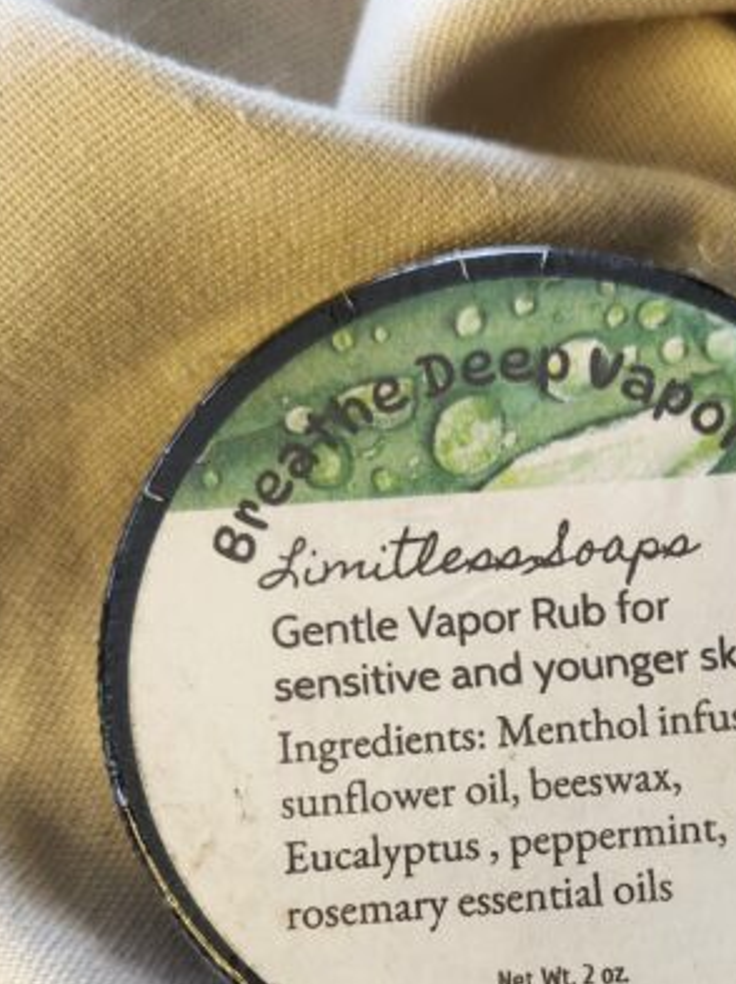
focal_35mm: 60
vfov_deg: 31.7
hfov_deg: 24.1
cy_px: 724
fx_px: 1704
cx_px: 573
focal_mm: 5.4
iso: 160
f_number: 1.8
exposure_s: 1/120
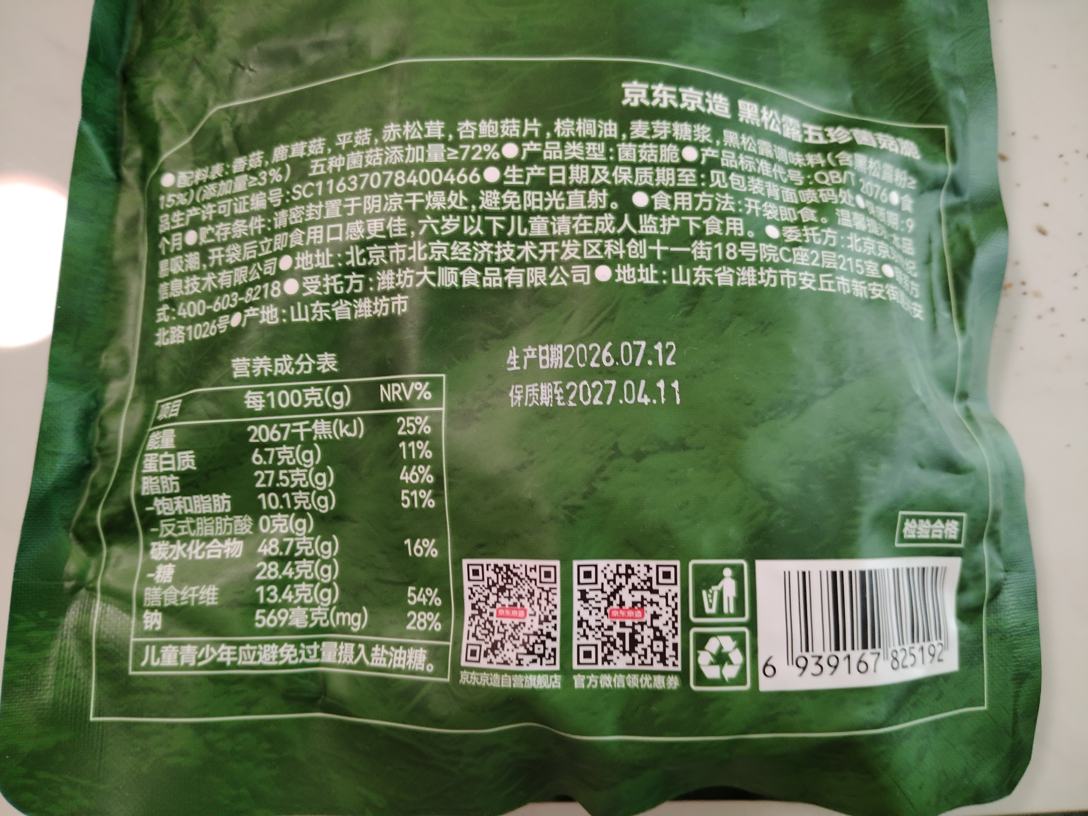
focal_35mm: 26
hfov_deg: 67.3
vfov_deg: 53.1
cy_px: 408
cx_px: 544
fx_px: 817
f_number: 1.8
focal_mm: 4.25
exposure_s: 1/33.3
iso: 336
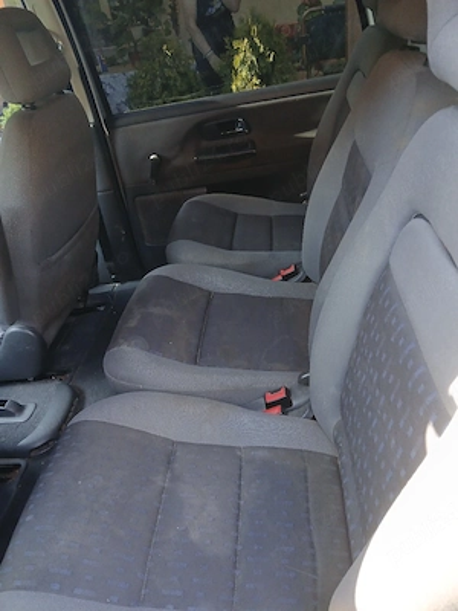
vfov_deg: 67.3
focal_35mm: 26
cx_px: 229
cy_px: 306
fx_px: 459
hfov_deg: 53.1
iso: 160
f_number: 1.8
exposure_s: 1/50.3
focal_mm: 3.98
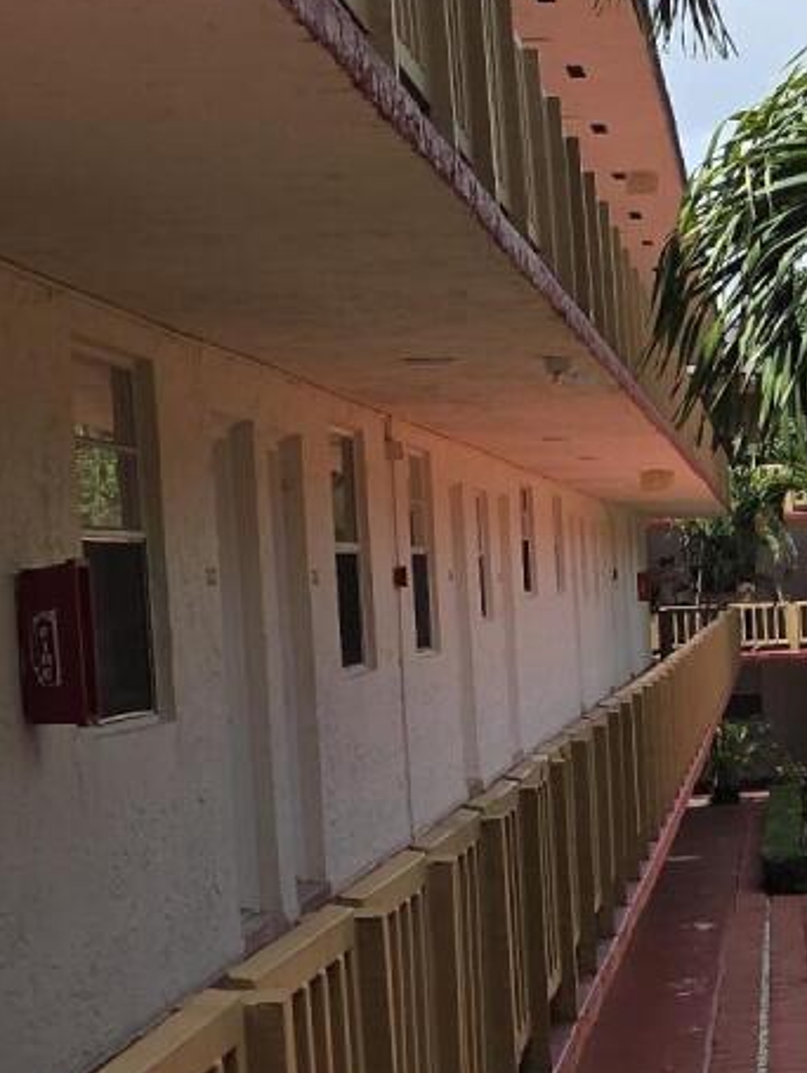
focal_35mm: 101
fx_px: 3135
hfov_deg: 13.5
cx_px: 1350
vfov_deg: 19.4
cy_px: 743
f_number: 1.7
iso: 12
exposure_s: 1/636
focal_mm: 6.3
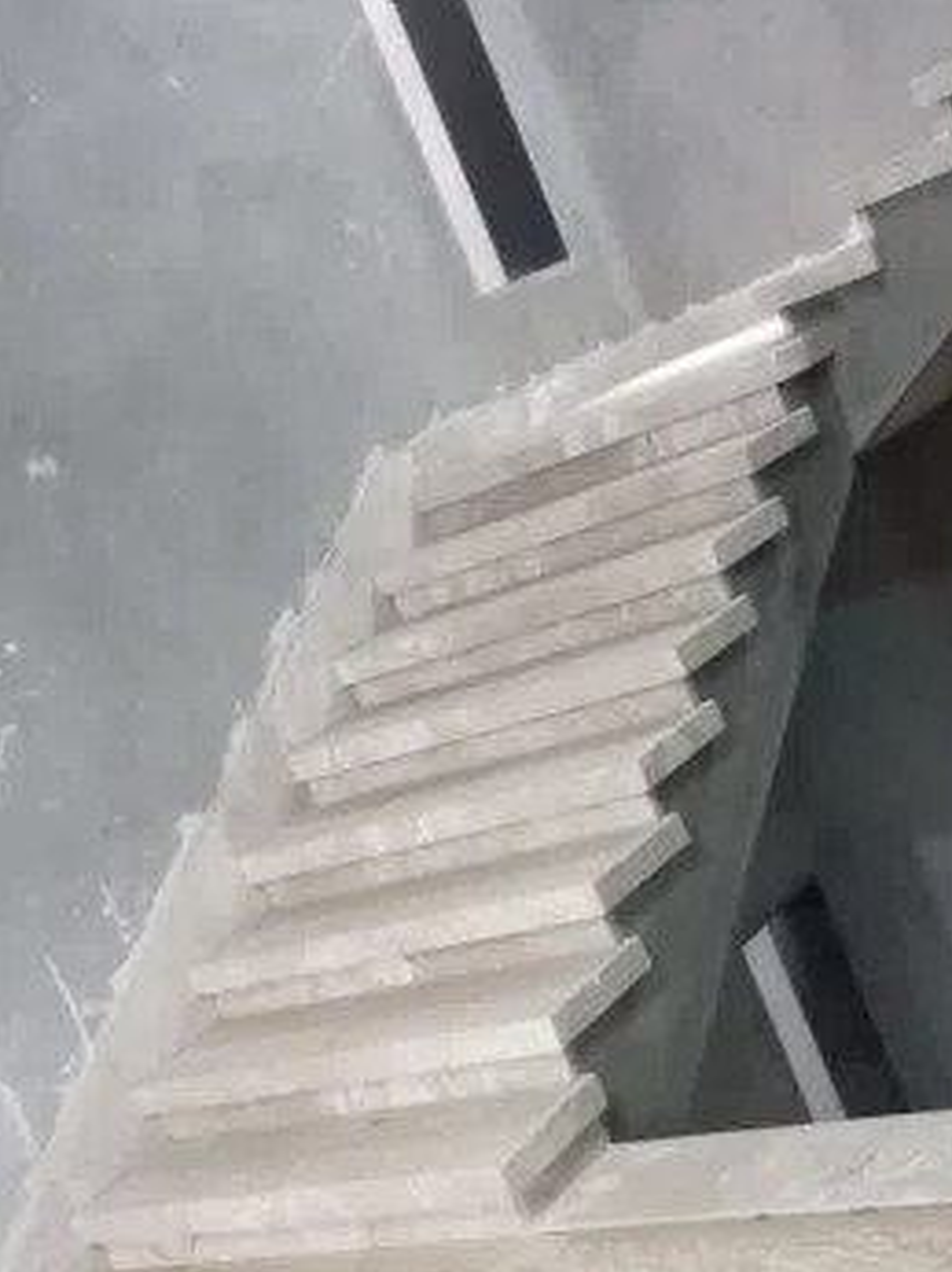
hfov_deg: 25.2
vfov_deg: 33.2
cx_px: 548
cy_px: 726
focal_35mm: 58
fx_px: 2129
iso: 2503
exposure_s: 1/16.7
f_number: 1.8
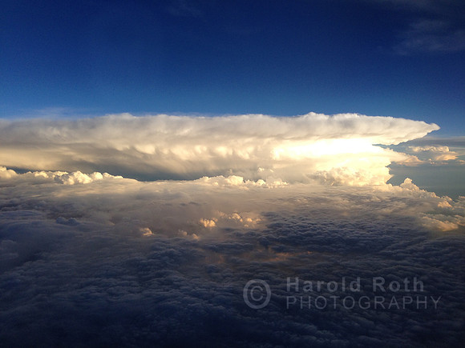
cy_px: 174
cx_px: 232
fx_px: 443
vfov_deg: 42.9
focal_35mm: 33
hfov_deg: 55.4
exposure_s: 1/753
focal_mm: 4.13
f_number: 2.4
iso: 50
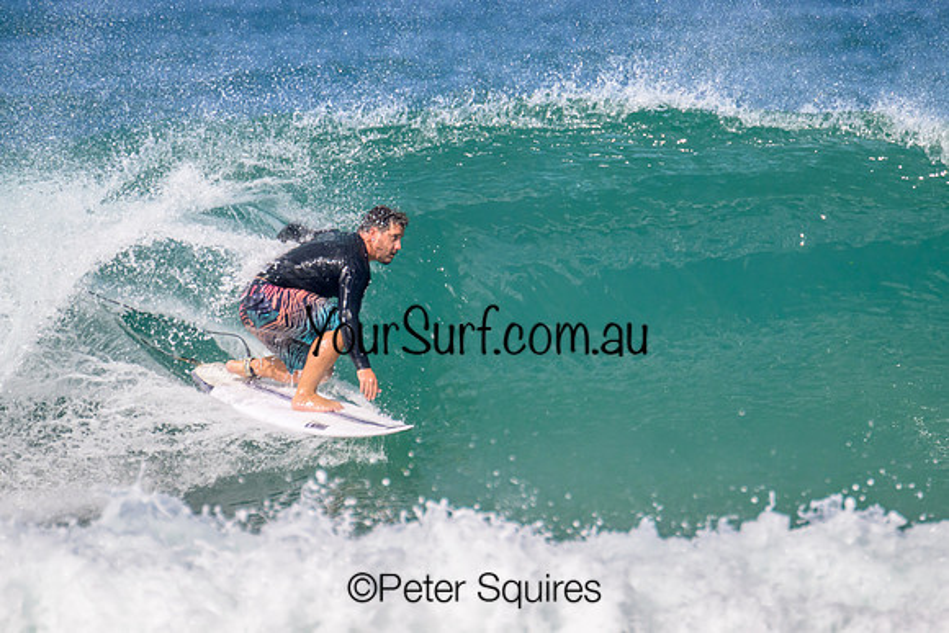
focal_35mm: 993
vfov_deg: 1.4
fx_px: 26191
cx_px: 496
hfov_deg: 2.1
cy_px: 243
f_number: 11
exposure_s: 1/2000
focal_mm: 800
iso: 900
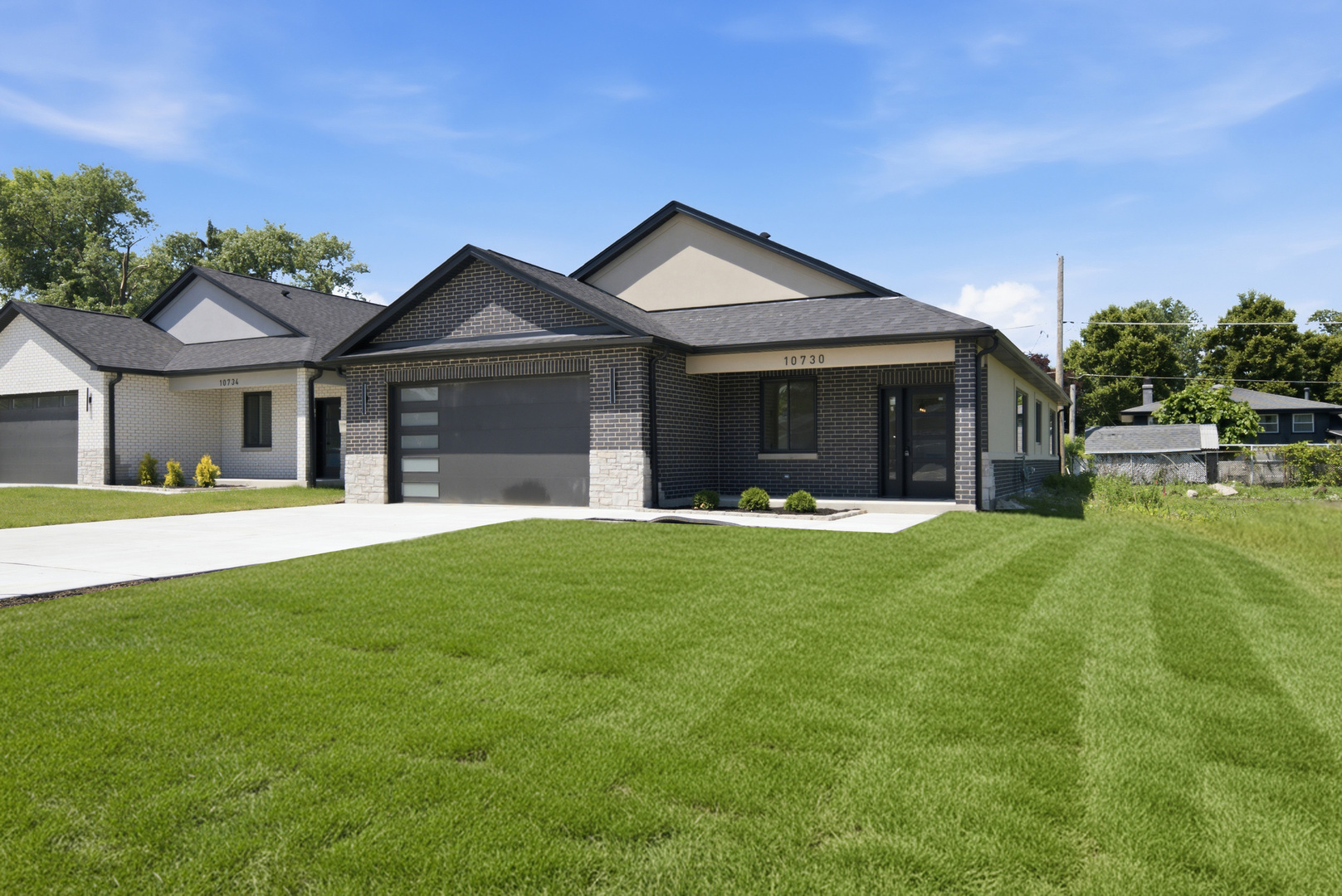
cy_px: 448
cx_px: 671
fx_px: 895
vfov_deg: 53.2
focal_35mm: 24
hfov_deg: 73.7
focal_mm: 24
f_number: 9
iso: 80
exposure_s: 1/125
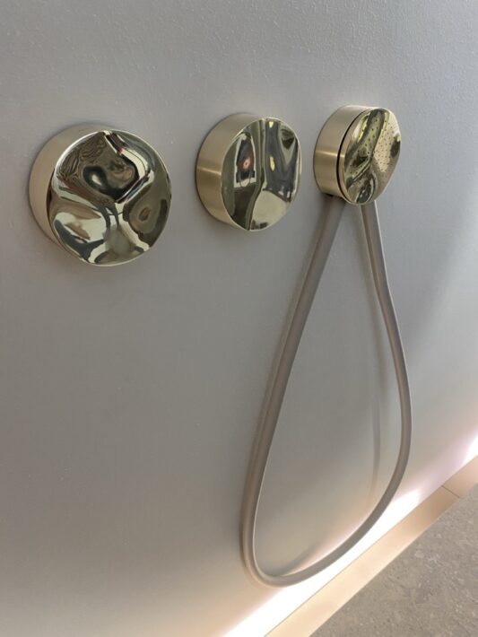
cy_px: 318
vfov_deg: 67.3
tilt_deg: -27.5
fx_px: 478
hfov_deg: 53.1
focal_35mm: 26
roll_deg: +0.6
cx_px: 239
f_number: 1.8
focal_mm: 4.25
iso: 125
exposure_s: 1/76
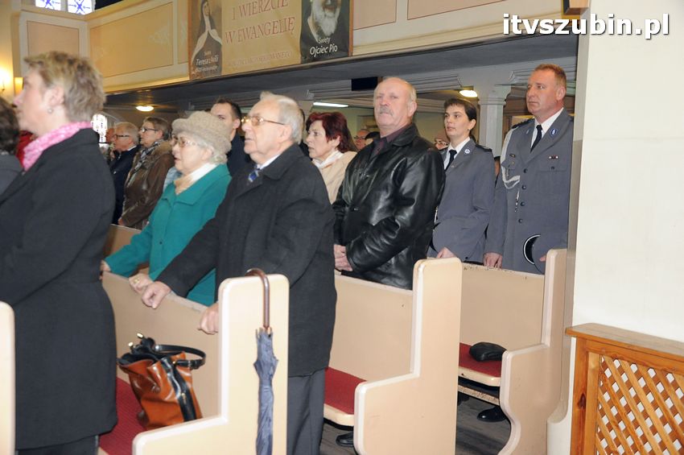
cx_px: 342
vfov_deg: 35.4
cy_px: 228
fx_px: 712
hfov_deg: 51.3
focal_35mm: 38
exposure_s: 1/60
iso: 1600
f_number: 5
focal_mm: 25
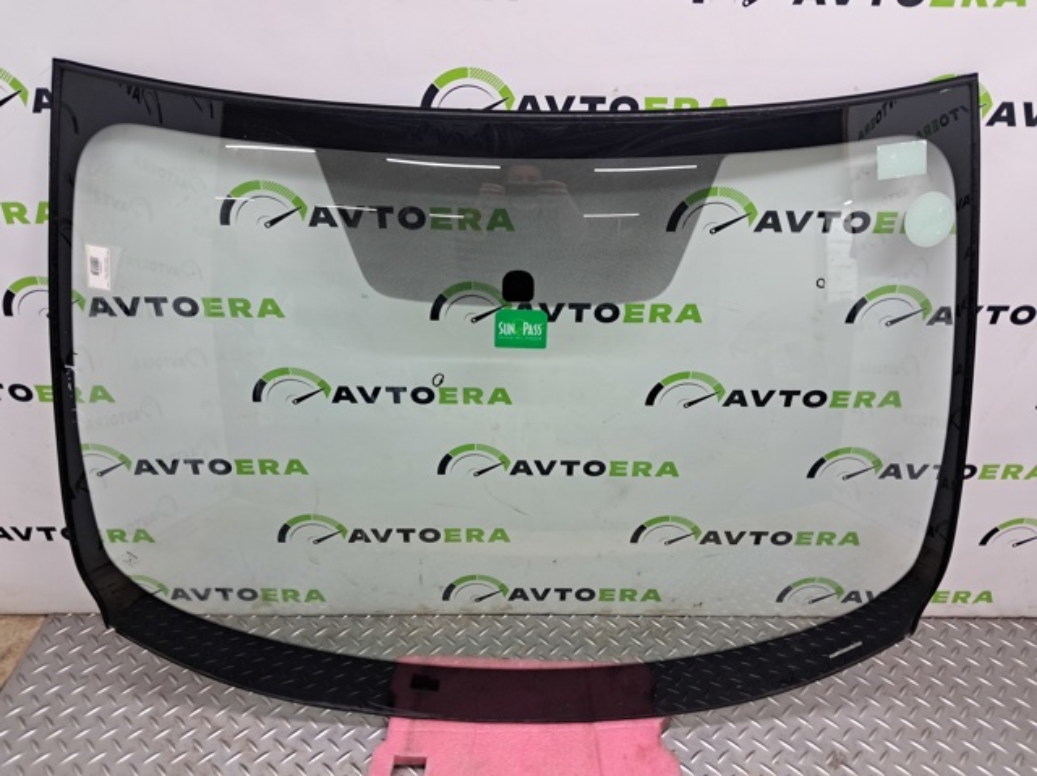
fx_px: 808
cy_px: 388
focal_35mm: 27
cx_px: 518
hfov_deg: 65.4
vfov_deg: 51.3
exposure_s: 1/50
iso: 100
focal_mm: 4
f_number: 1.8
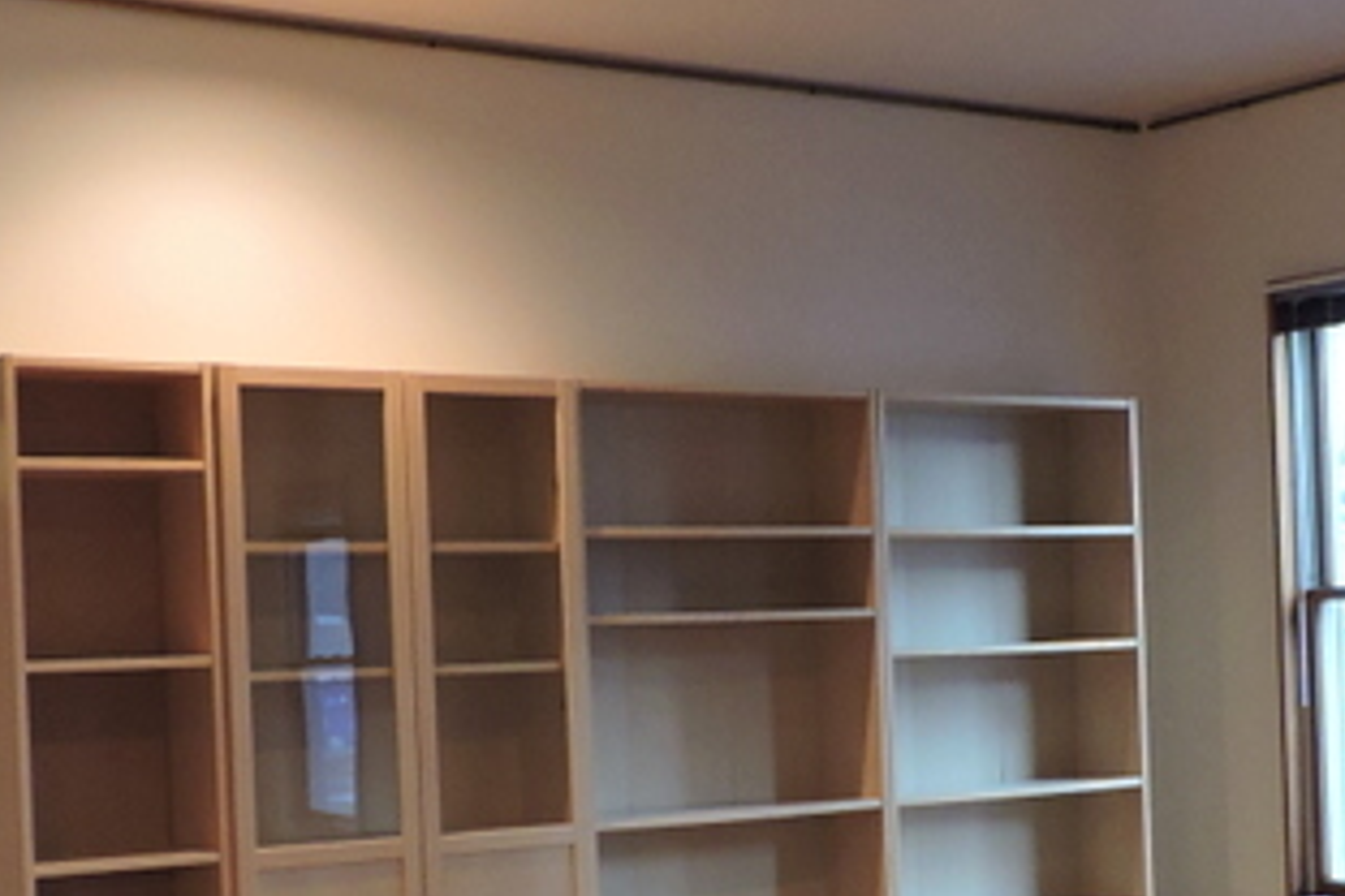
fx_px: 2391
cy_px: 685
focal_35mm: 64
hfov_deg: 31.1
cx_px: 927
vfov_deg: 21.0
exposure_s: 1/15
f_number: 3
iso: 400
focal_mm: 4.3
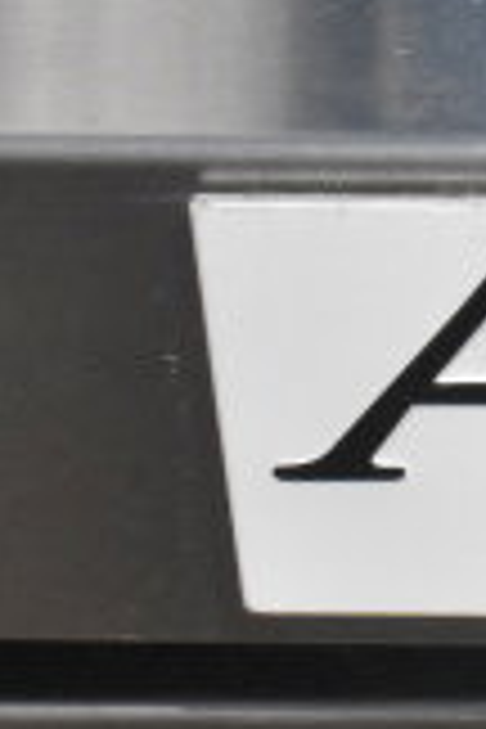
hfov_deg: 5.6
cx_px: 1076
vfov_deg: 8.7
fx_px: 4819
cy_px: 398
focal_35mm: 238
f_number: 25
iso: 6400
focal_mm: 42
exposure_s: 1/2500
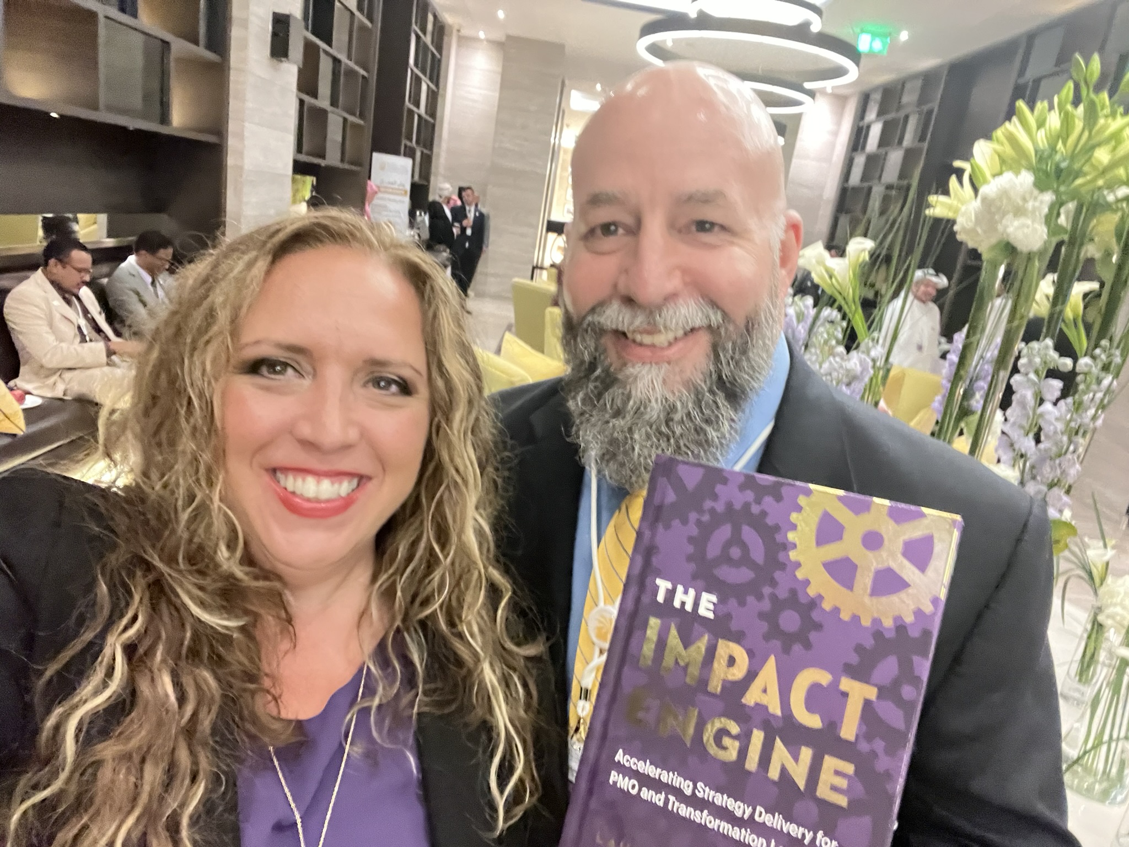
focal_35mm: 23
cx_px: 564
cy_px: 424
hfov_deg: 73.9
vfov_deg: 58.9
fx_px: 750
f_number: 2.2
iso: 1000
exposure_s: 1/15
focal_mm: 2.71
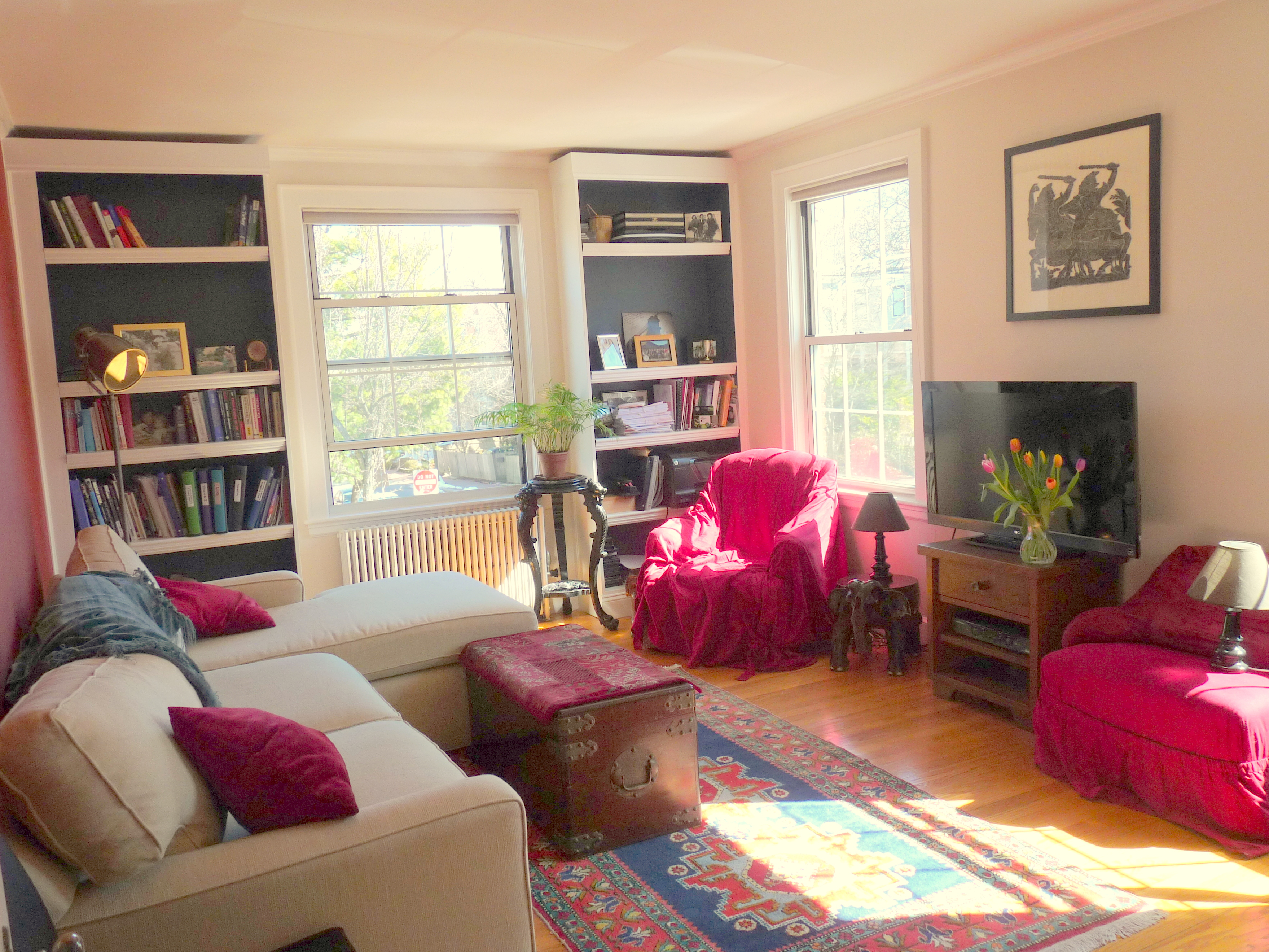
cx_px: 646
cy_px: 491
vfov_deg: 49.7
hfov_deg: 63.4
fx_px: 1026
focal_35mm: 28
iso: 100
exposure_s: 1/100
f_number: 3.2
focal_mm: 4.8
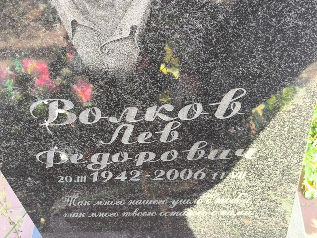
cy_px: 119
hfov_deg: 38.2
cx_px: 158
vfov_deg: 29.1
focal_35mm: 50
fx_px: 458
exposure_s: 1/120
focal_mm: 4.71
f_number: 1.7
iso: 80
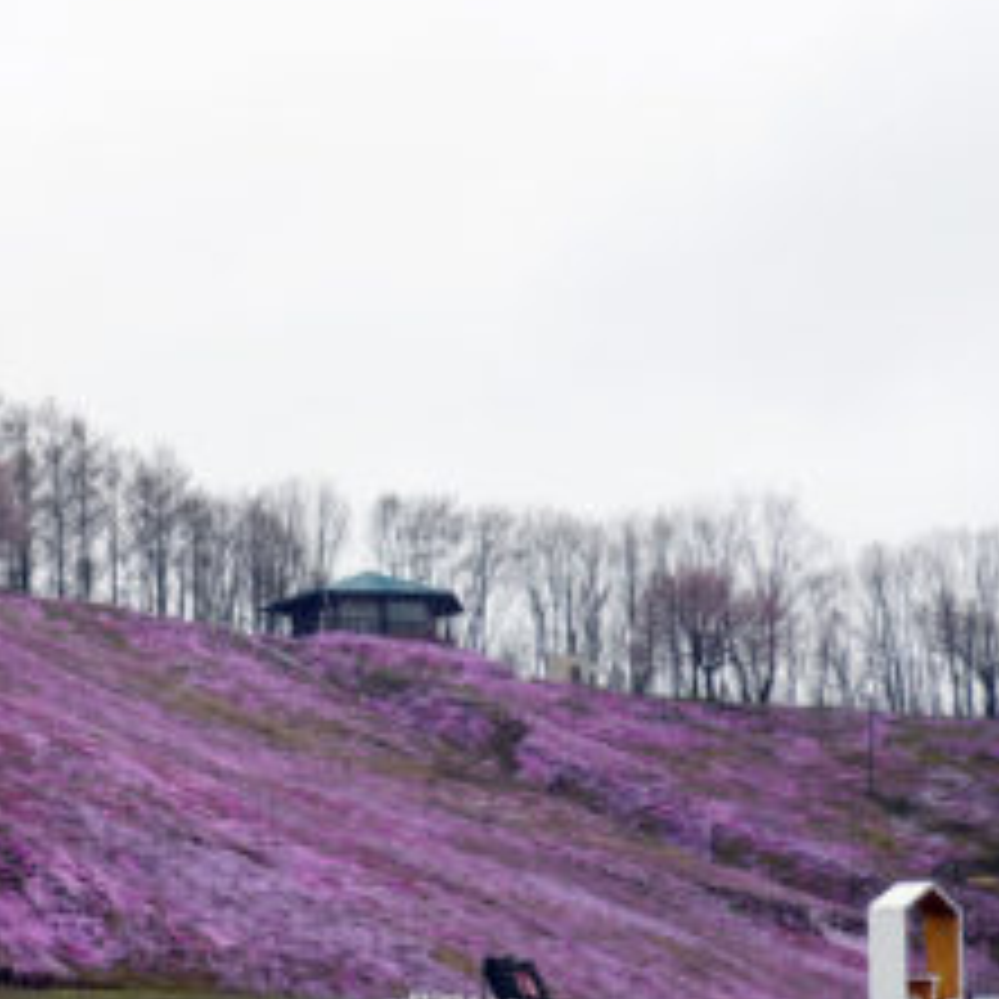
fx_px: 3428
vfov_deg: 16.6
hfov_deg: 16.4
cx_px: 122
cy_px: 472
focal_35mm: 105
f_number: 3
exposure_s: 1/250
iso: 100
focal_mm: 7.2
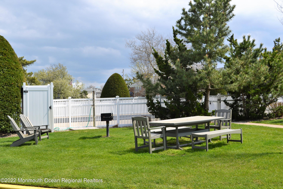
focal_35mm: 42
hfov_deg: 46.4
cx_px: 142
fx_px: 330
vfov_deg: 31.9
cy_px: 94
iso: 100
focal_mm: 28
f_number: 8
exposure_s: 1/250
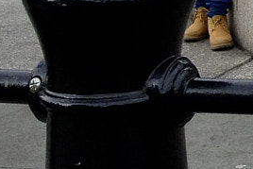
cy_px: -198
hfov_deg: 8.3
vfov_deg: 6.1
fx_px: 1526
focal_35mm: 217
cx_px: 705
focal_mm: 4.28
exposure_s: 1/297
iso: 64
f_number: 2.4
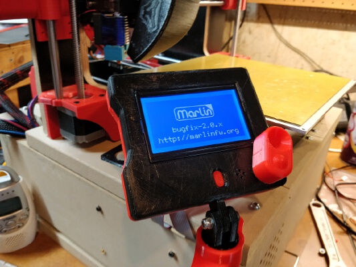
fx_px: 247
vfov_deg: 56.8
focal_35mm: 24
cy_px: 134
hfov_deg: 71.6
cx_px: 178
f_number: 1.7
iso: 500
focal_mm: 4.1
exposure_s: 1/50
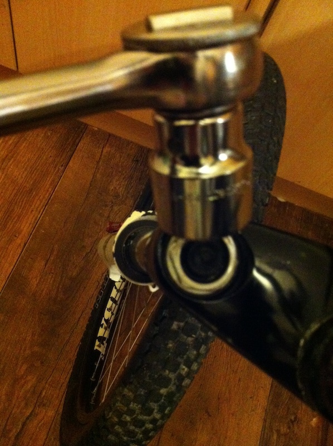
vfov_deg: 52.7
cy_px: 223
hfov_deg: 40.6
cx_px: 166
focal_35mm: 35
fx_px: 450
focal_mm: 3.85
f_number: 2.8
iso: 1000
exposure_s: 1/15
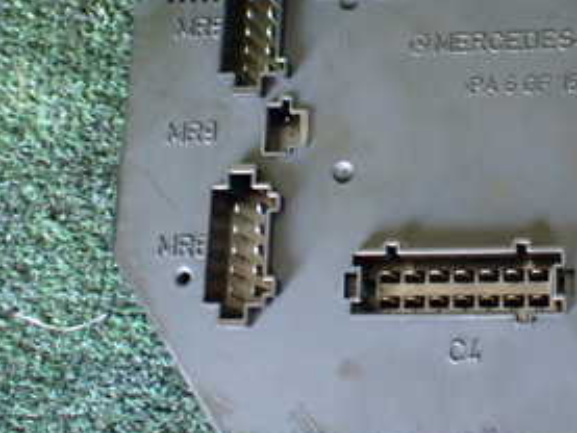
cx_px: 508
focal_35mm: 65
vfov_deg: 22.4
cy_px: 100
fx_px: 1084
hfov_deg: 28.8
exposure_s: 1/30
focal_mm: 5.4
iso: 800
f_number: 2.3
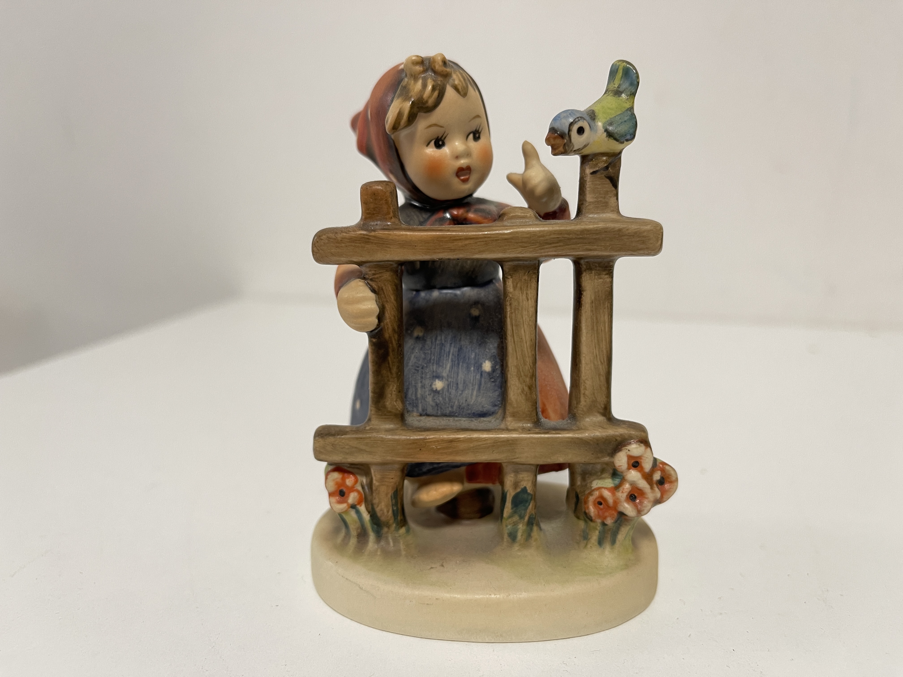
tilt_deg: -15.0
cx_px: 452
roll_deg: -0.4
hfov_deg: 69.4
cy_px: 338
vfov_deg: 54.9
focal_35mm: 25
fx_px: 652
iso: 80
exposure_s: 1/50
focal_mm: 5.1
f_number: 1.6
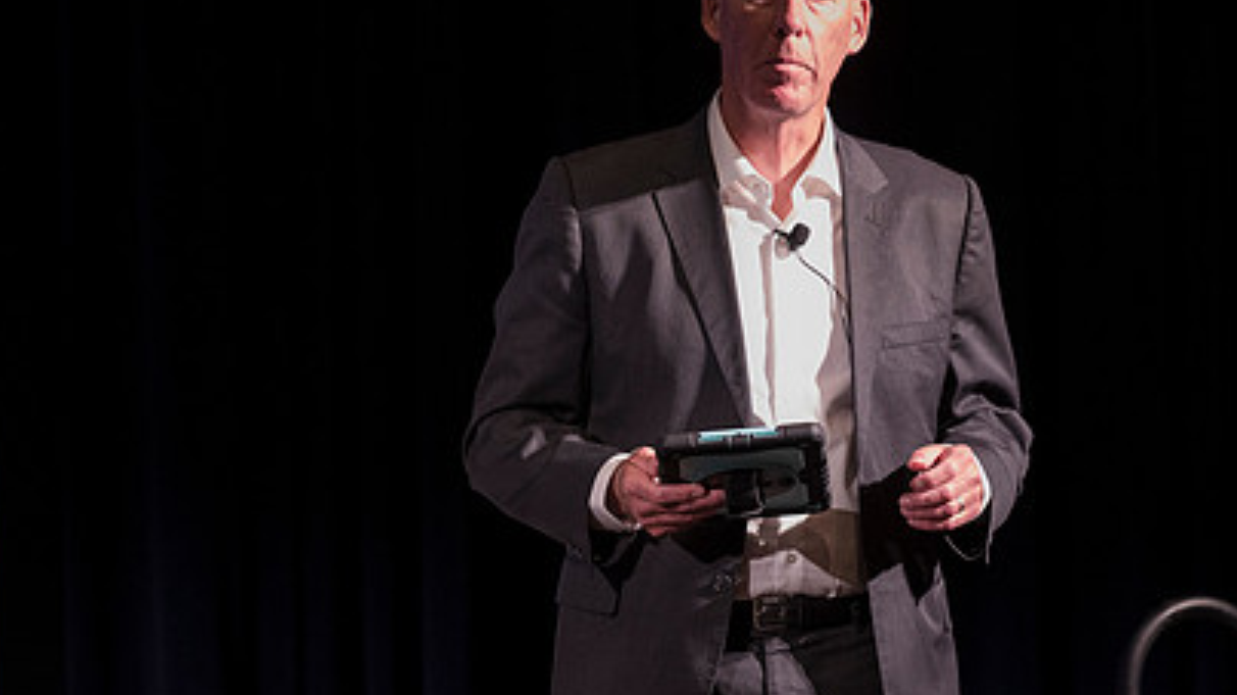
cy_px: 152
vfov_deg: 4.0
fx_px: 9870
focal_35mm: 301
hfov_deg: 7.2
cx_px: 796
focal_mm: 200
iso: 2000
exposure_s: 1/125
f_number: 2.8
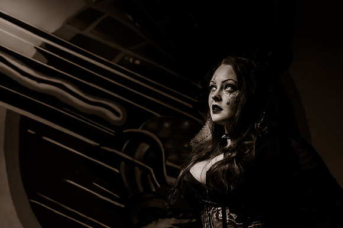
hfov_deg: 34.3
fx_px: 555
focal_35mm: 58
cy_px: 110
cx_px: 159
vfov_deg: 23.2
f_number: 4
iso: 2000
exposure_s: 1/400
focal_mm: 40
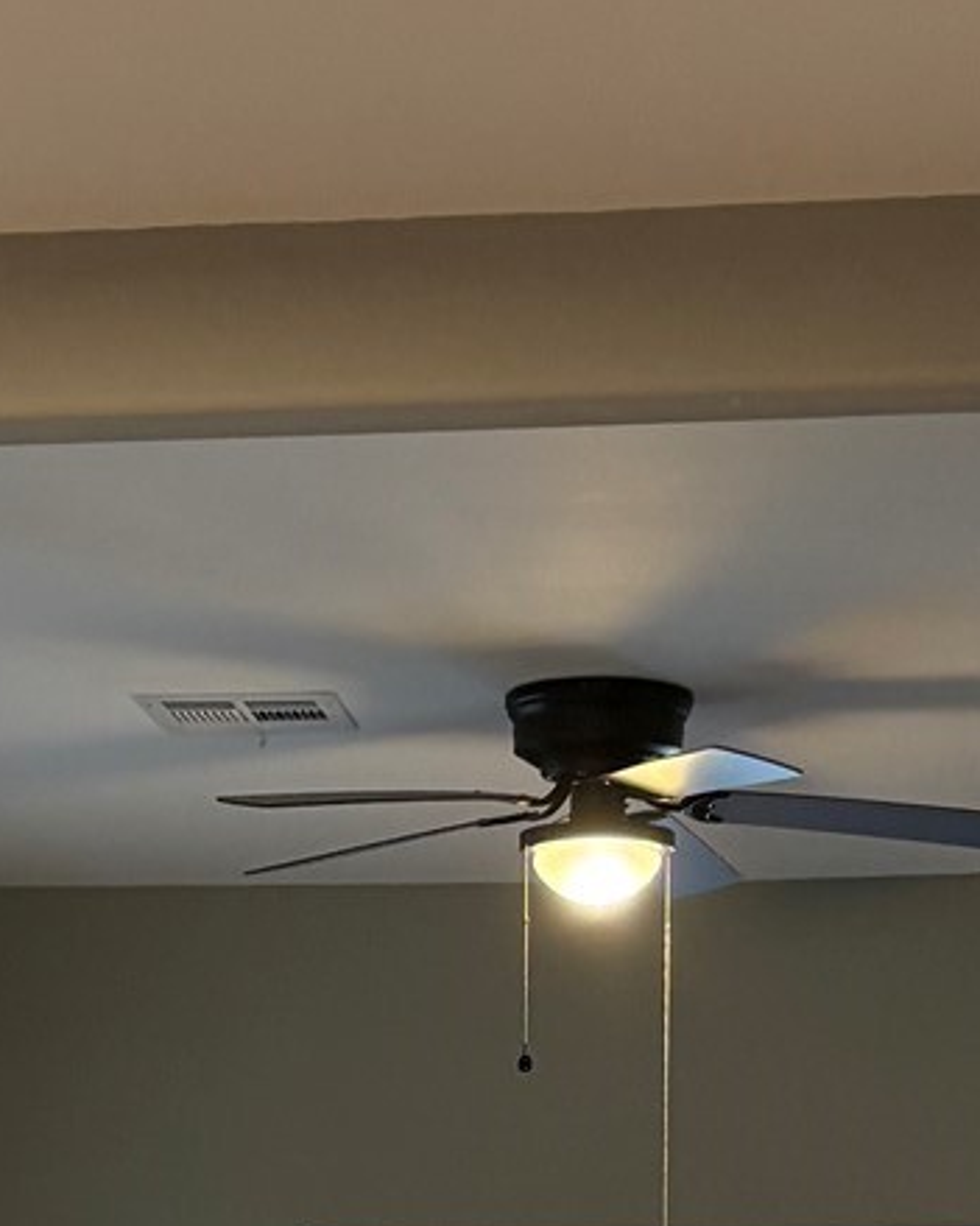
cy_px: 1687
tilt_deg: -0.9
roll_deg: +1.3
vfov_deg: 16.2
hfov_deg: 13.8
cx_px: 293
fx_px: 4026
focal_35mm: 111
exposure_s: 1/60
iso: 200
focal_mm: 5.96
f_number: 1.6
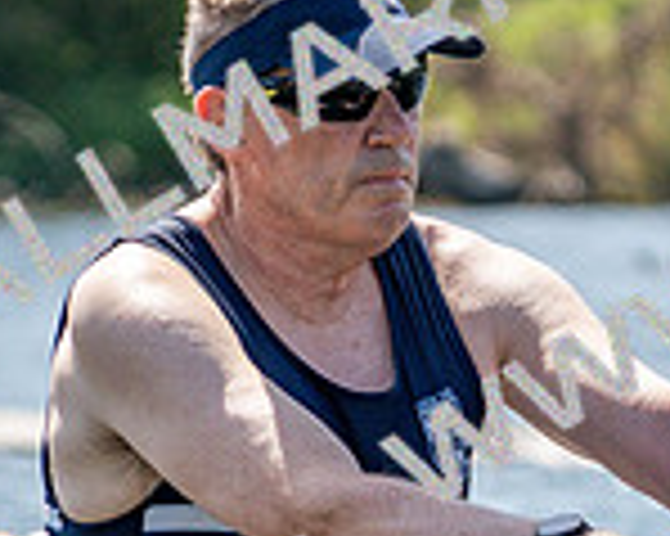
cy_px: 579
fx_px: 14506
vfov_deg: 2.1
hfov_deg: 2.6
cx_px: 54
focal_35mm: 732
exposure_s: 1/2000
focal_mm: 200
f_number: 5.6
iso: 400
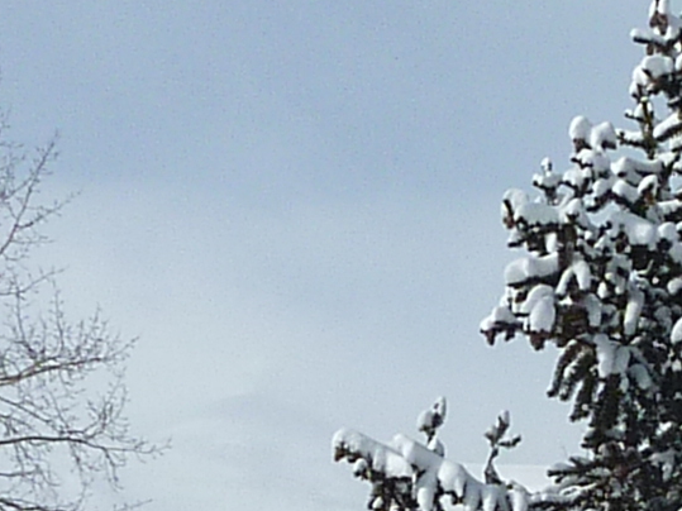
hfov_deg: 11.3
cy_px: 696
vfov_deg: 8.5
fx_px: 3368
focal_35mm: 171
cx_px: 809
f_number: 5.6
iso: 80
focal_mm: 4.1
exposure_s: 1/640
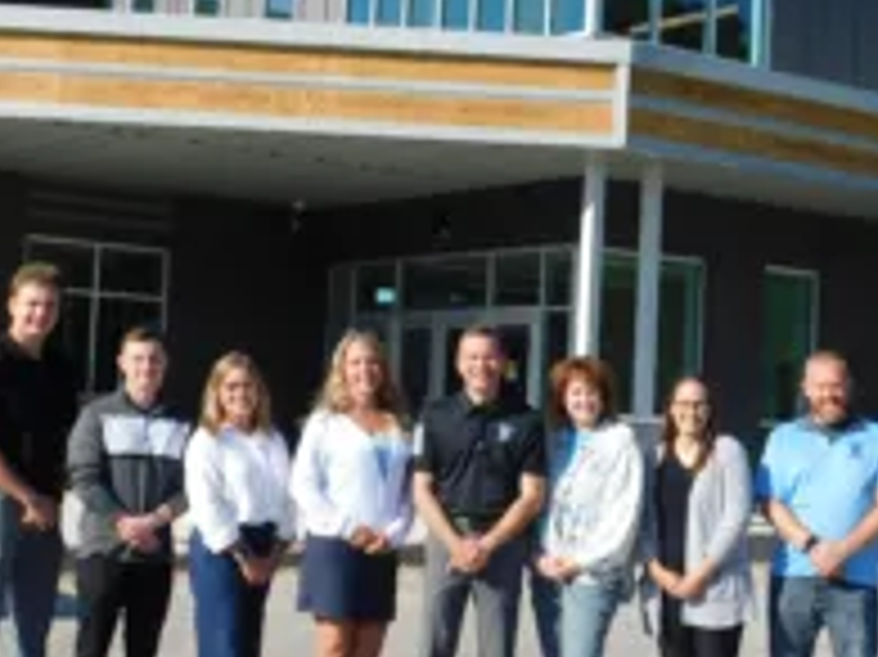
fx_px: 1901
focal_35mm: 75
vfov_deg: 19.6
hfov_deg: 25.9
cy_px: 346
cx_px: 552
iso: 125
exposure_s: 1/1000
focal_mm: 7.1
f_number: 3.6
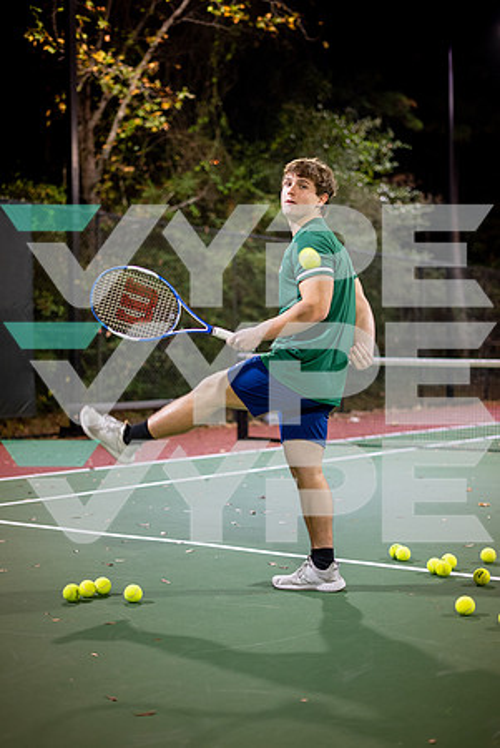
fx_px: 1039
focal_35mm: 50
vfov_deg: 39.6
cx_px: 250
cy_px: 374
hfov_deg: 27.1
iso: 800
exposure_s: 1/160
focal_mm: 50
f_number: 1.8
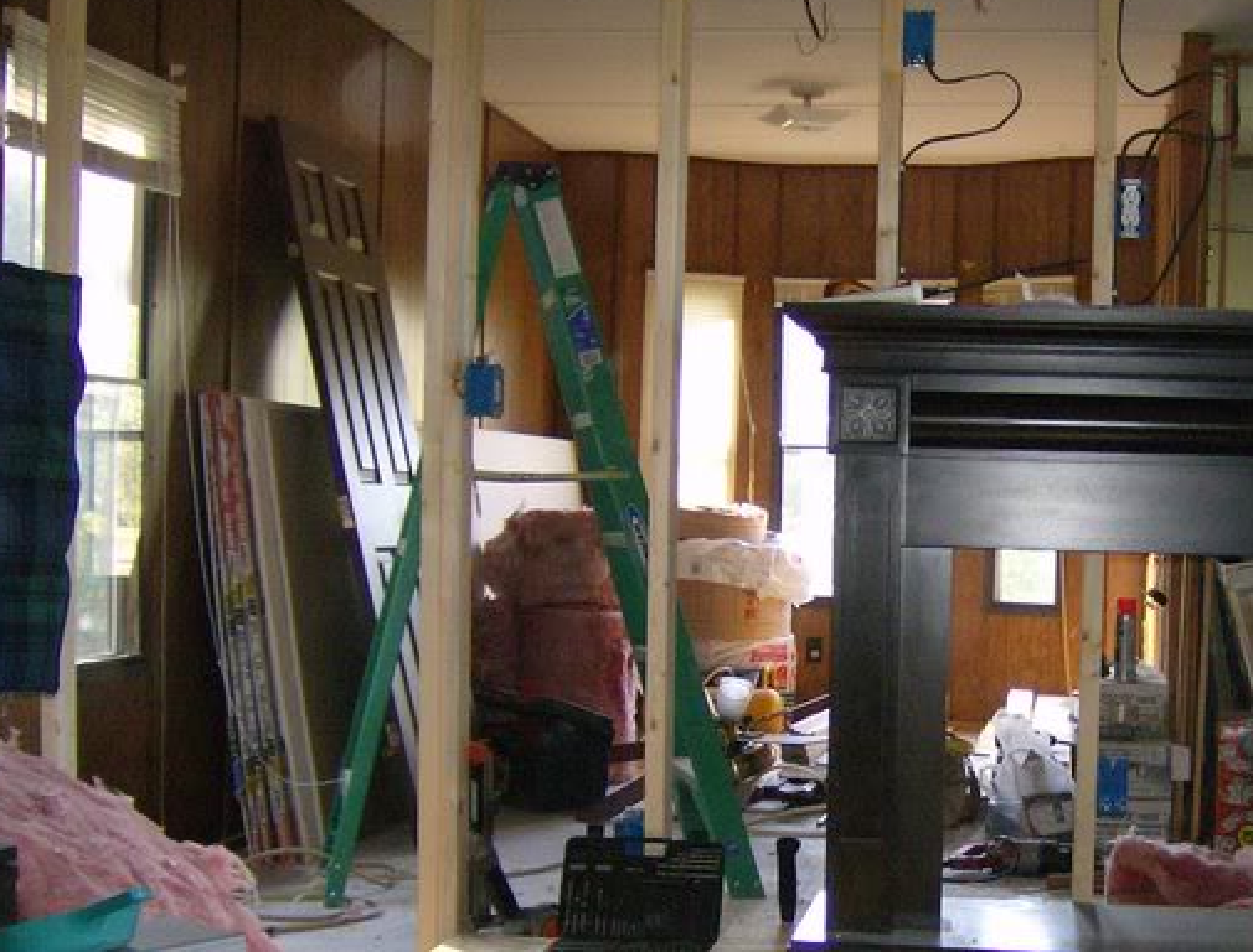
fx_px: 2074
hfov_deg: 33.0
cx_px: 921
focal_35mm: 57
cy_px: 677
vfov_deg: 25.7
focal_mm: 6
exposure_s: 1/60
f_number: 2.8
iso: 200
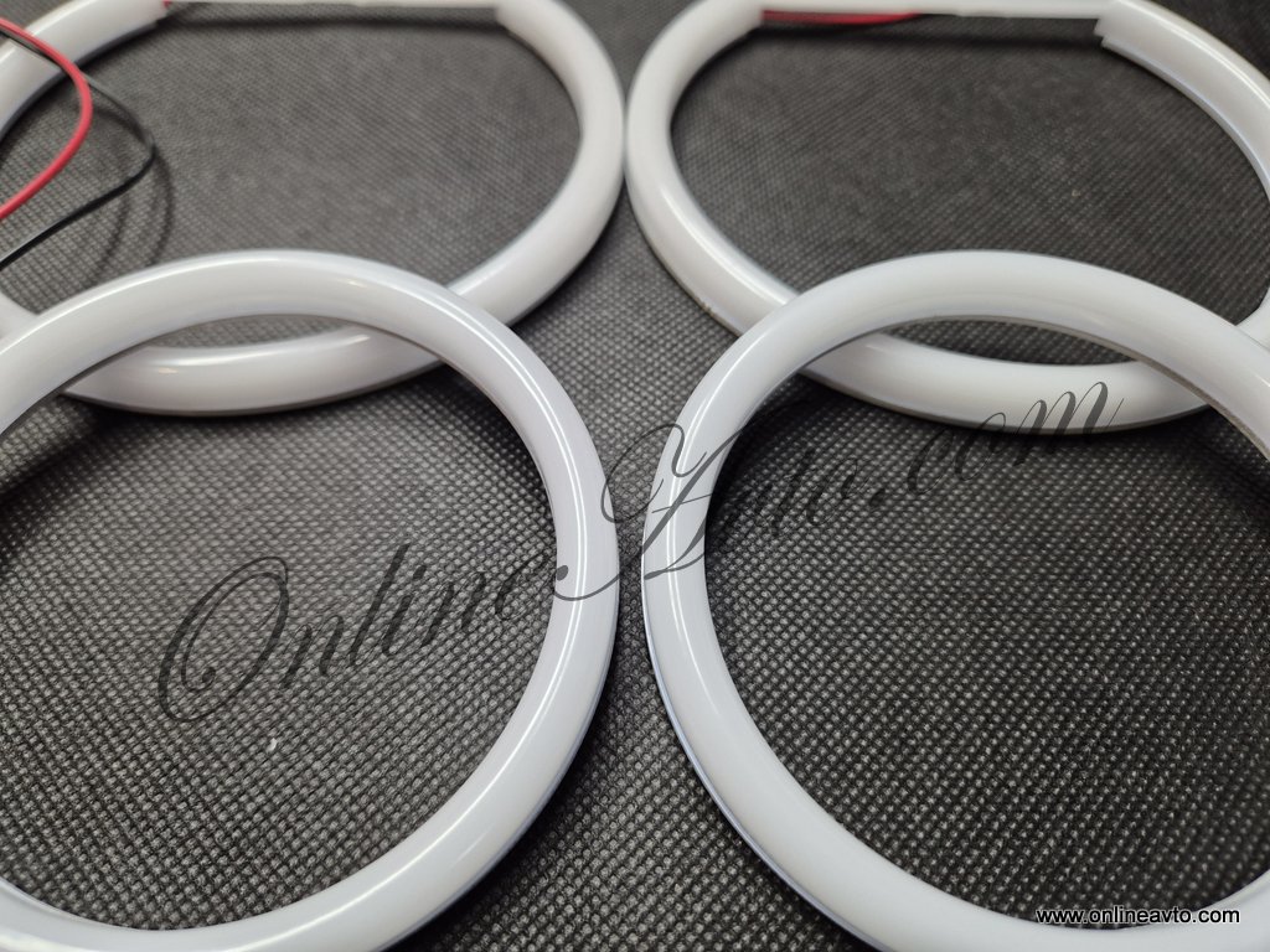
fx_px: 844
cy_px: 476
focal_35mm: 23
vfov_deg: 58.9
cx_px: 635
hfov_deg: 73.9
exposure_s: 1/100
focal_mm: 5.4
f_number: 1.8
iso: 250
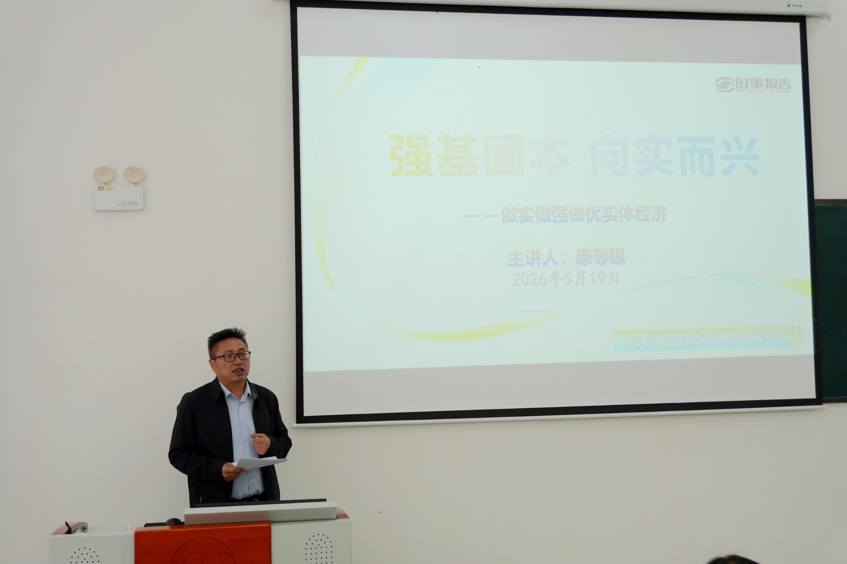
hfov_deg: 46.4
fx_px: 988
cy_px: 282
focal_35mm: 42
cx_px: 424
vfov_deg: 31.9
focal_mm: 28
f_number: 4.5
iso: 400
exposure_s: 1/160
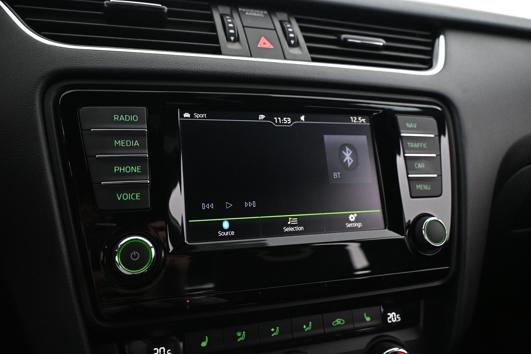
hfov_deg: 61.9
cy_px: 177
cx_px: 266
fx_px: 442
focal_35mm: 30
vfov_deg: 43.6
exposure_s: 1/60
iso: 3600
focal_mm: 20
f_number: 3.8
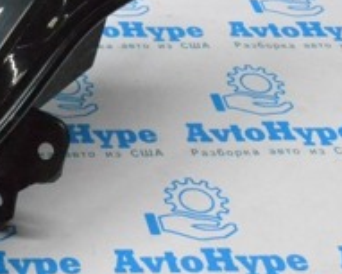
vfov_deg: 13.4
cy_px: -27
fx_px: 1144
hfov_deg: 15.5
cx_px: -197
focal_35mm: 113
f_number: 11
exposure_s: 1/160
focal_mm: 24
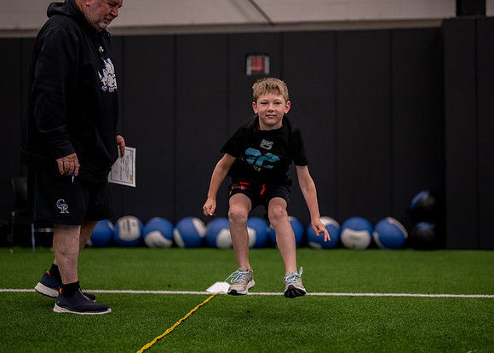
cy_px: 180
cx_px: 274
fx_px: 869
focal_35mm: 62
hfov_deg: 31.7
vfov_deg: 22.9
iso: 1600
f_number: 1.2
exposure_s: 1/1000
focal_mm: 50
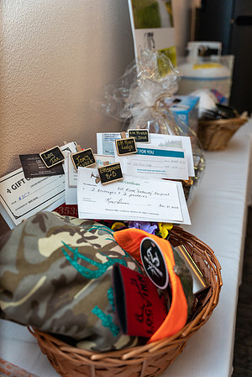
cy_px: 188
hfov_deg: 35.9
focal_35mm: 37
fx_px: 388
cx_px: 126
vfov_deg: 51.9
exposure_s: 1/250
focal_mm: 37
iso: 500
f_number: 2.8
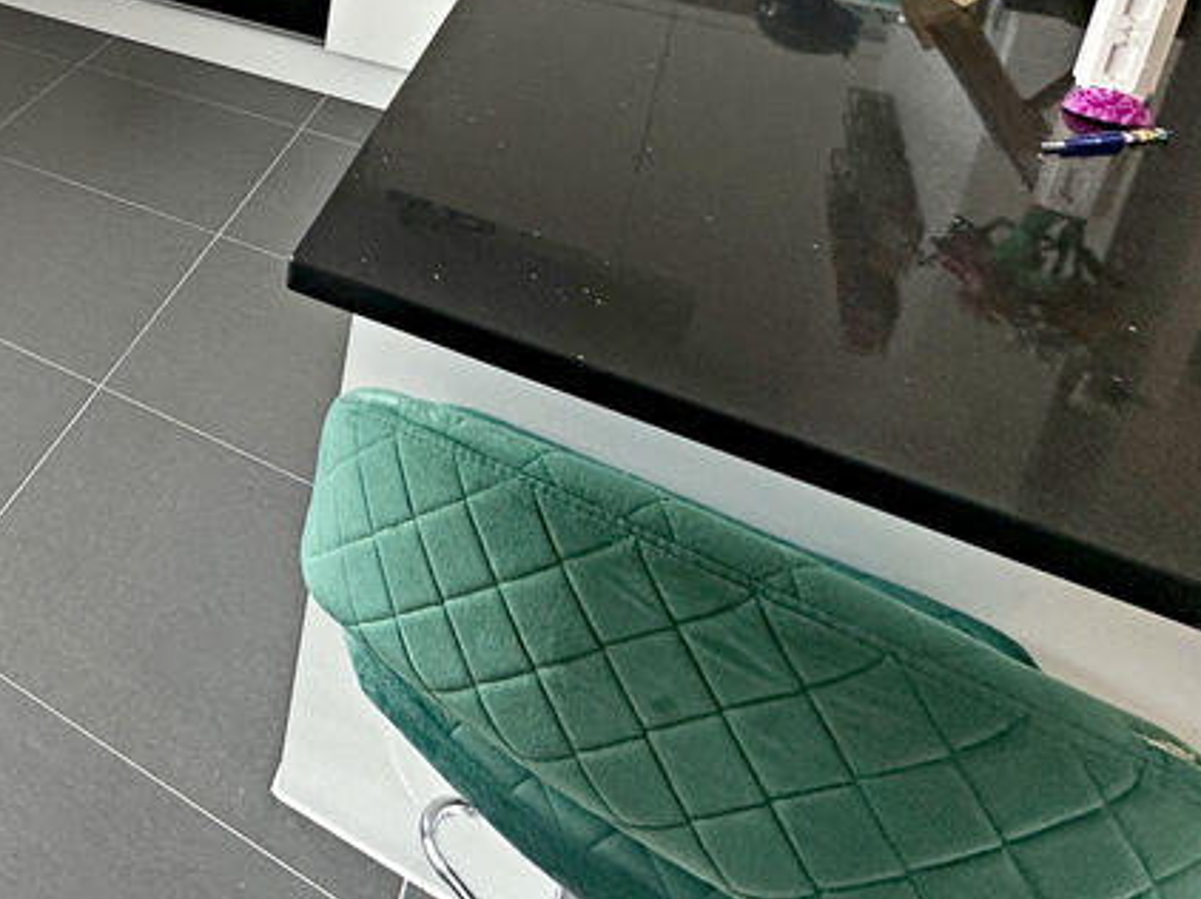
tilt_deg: -16.0
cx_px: -233
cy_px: -125
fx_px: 1179
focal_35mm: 34
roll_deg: +0.8
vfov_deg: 34.9
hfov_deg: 39.4
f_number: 2.2
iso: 64
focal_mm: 2.22
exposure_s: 1/99
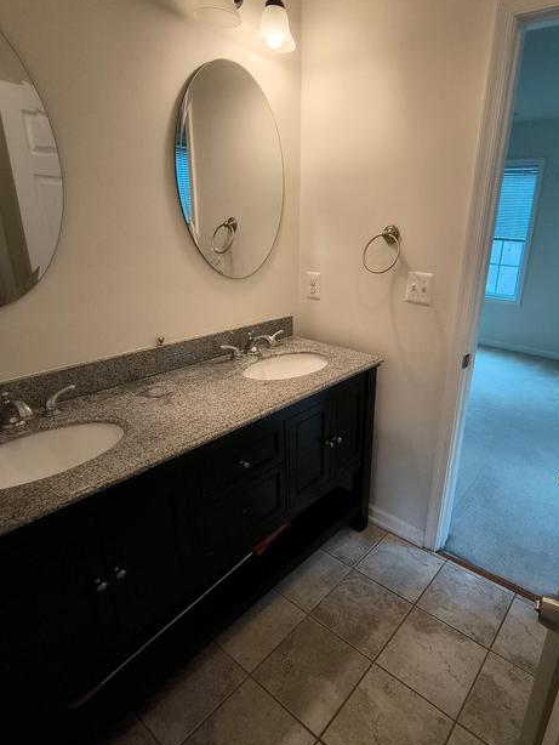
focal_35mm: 15
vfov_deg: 98.1
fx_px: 323
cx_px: 330
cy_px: 371
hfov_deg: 81.0
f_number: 2.2
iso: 339
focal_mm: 2.13
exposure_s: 1/120
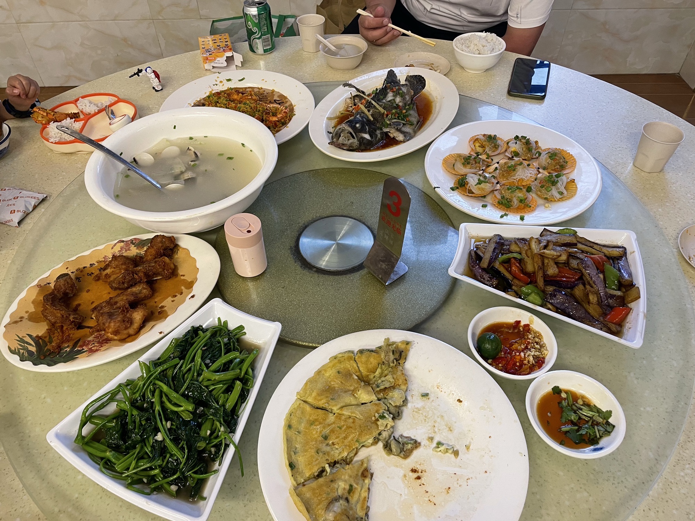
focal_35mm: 26
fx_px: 522
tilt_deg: -46.4
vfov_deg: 53.1
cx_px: 348
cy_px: 260
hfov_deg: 67.3
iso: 80
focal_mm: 4.2
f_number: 1.6
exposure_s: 1/50
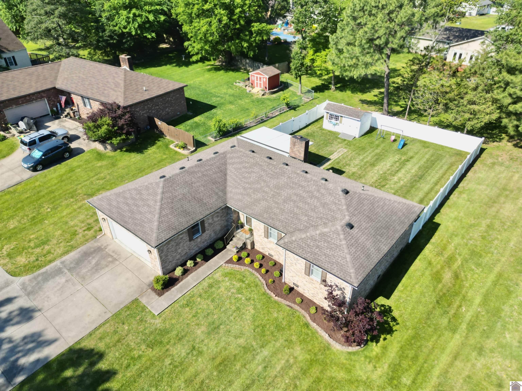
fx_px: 362
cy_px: 196
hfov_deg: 71.6
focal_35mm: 24
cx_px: 261
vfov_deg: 56.8
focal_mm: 6.72
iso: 110
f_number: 1.7
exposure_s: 1/2000
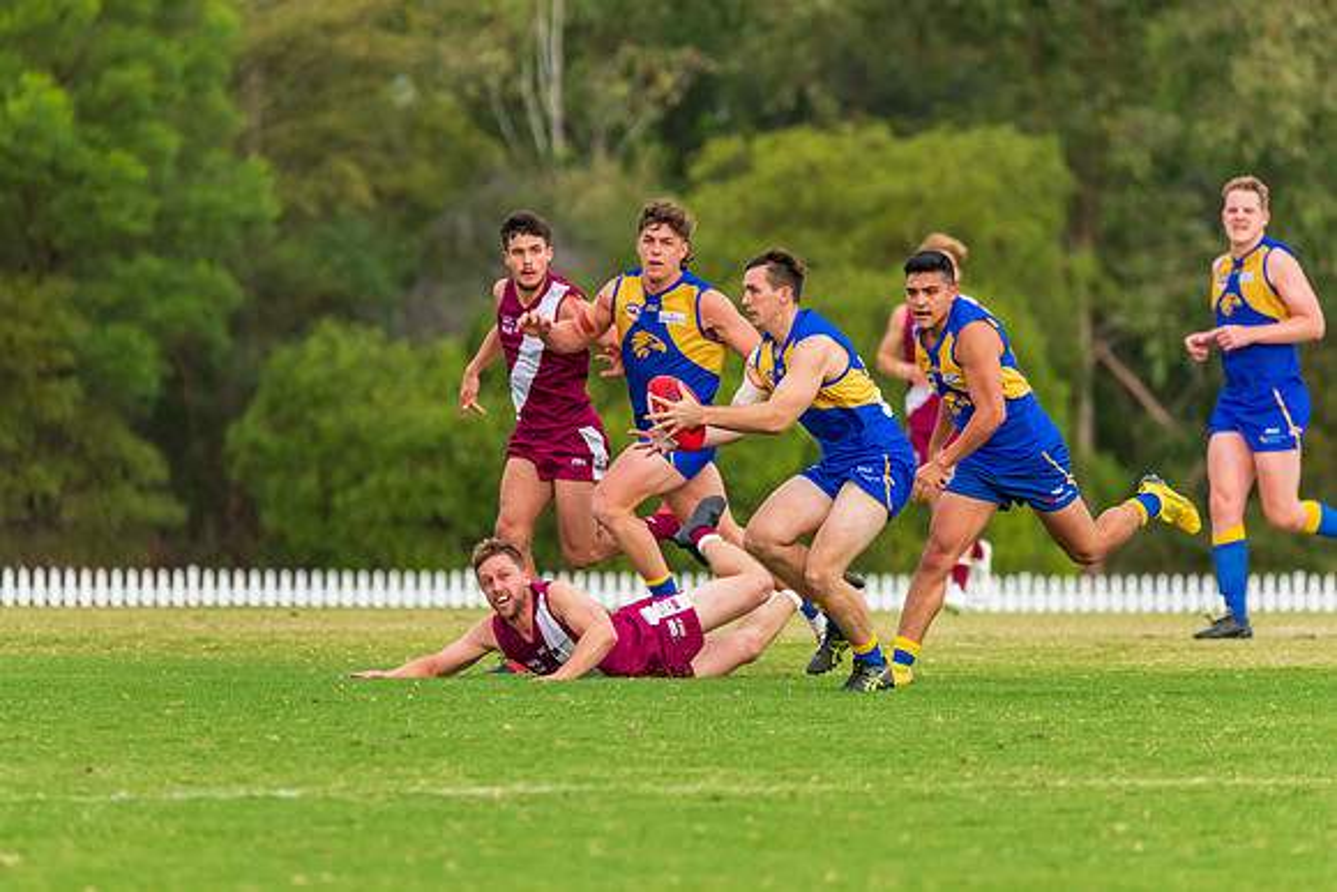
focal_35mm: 442
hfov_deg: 4.7
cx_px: 668
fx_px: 16424
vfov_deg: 3.1
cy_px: 446
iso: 1250
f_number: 6
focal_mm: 420
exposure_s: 1/1250
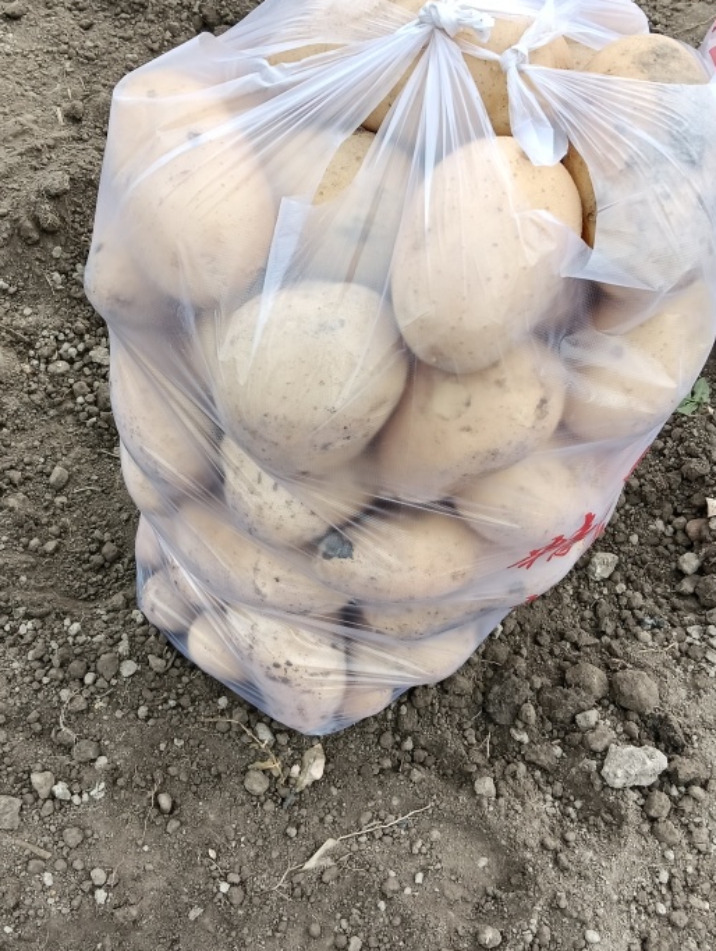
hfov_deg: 34.4
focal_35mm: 42
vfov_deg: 44.7
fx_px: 1156
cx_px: 308
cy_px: 463
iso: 64
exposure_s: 1/50
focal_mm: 3.98
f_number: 1.8
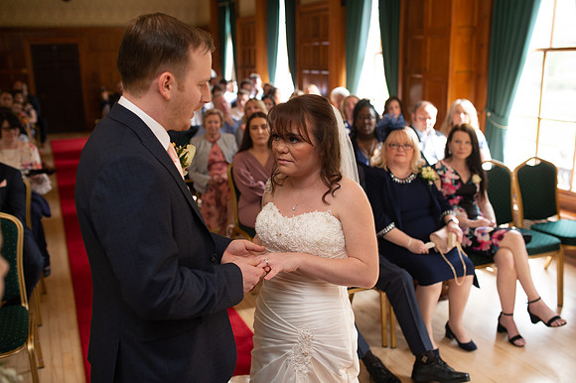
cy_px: 192
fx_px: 560
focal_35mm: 35
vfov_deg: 37.8
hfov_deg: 54.5
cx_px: 288
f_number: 2.8
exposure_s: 1/100
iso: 160
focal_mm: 35
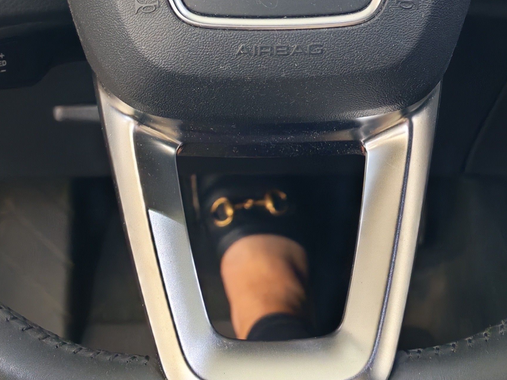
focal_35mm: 74
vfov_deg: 18.9
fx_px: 1084
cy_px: -65
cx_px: 259
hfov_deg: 26.3
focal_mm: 6.12
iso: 640
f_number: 1.9
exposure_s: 1/100
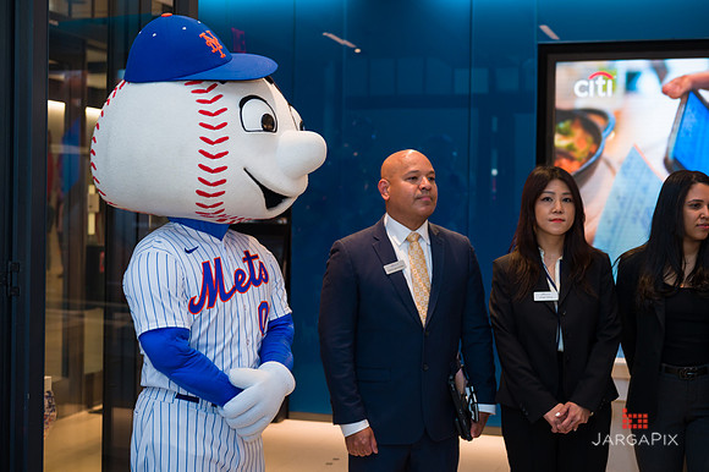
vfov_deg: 24.6
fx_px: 1083
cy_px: 236
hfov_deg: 36.3
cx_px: 354
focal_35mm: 55
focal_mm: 55
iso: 800
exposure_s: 1/200
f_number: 4
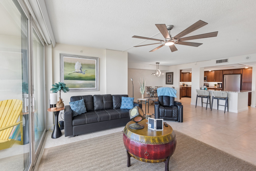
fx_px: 114
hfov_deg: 96.7
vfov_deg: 73.7
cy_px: 86
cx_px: 128
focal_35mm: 16
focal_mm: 16
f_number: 8
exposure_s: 1/30
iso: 400
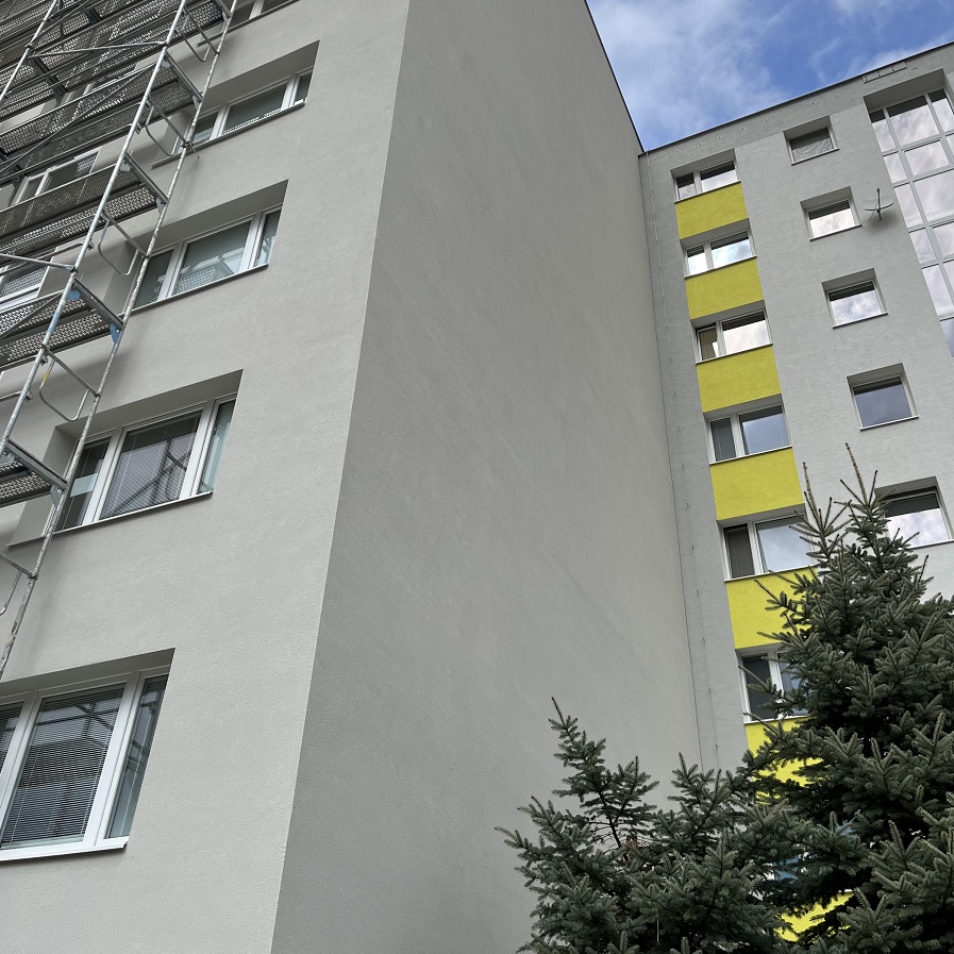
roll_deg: -3.5
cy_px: 440
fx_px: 967
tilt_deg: +38.8
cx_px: 473
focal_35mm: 31
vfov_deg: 52.5
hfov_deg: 52.5
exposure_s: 1/3413
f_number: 1.6
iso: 50
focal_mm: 5.1
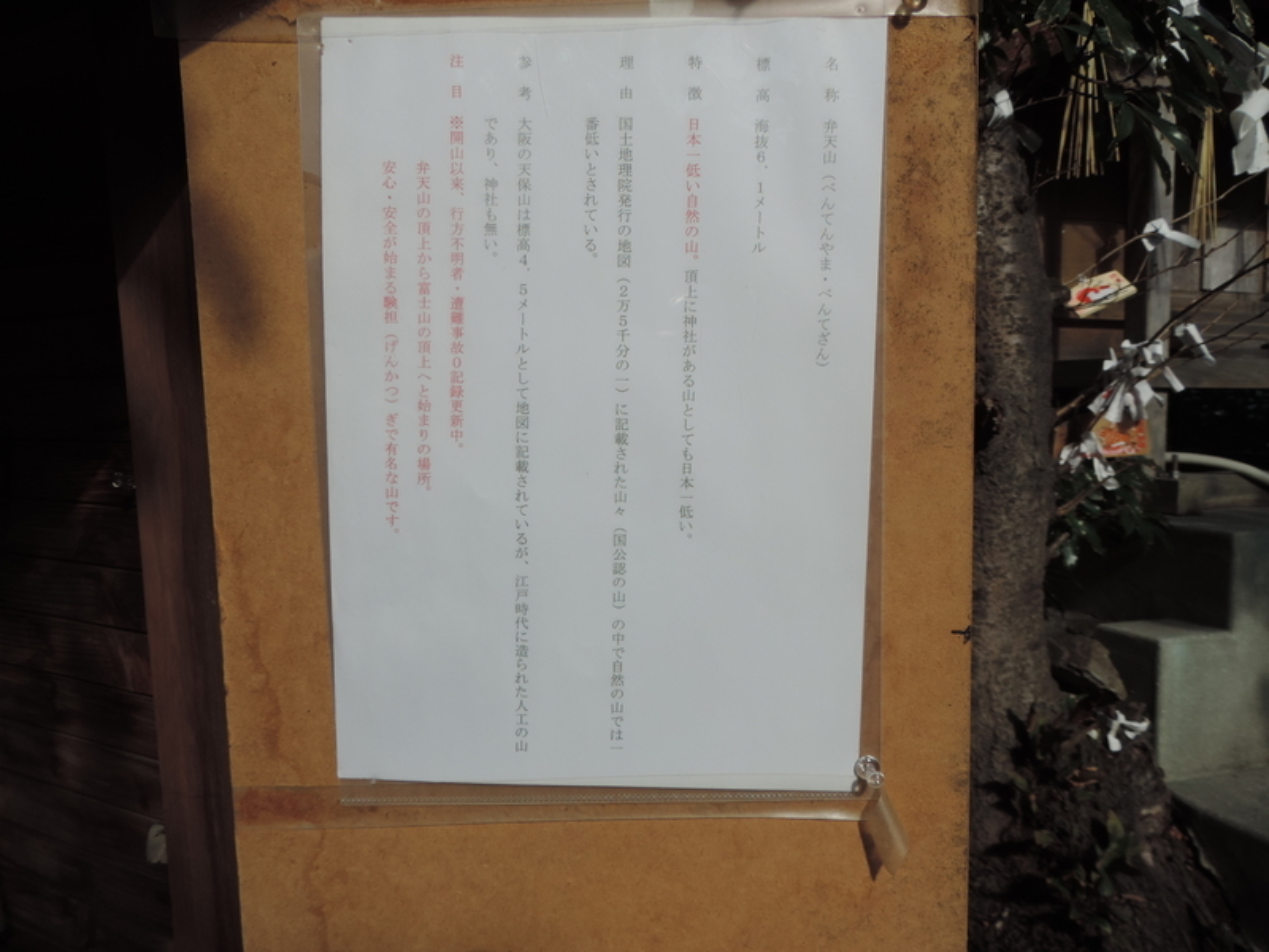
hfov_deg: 60.0
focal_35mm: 30
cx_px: 634
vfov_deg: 46.8
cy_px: 476
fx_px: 1100
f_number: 3.5
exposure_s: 1/1250
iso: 80
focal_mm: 5.3
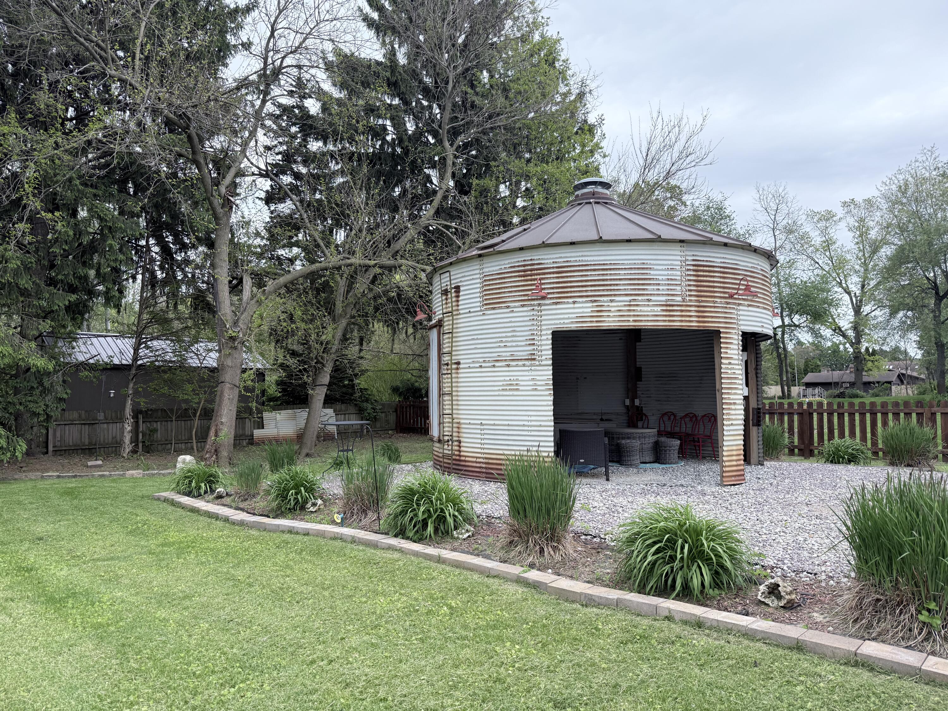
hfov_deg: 71.6
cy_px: 356
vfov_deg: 56.8
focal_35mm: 24
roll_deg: +0.1
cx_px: 474
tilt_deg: +2.4
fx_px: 657
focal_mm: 6.76
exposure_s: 1/2000
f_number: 1.78
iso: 100
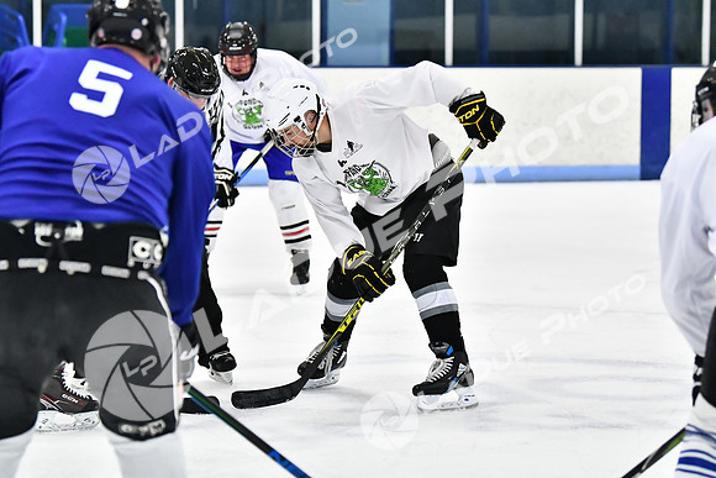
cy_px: 239
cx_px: 358
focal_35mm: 165
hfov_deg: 12.4
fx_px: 3282
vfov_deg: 8.3
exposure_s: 1/1250
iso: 6400
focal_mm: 110
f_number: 3.2
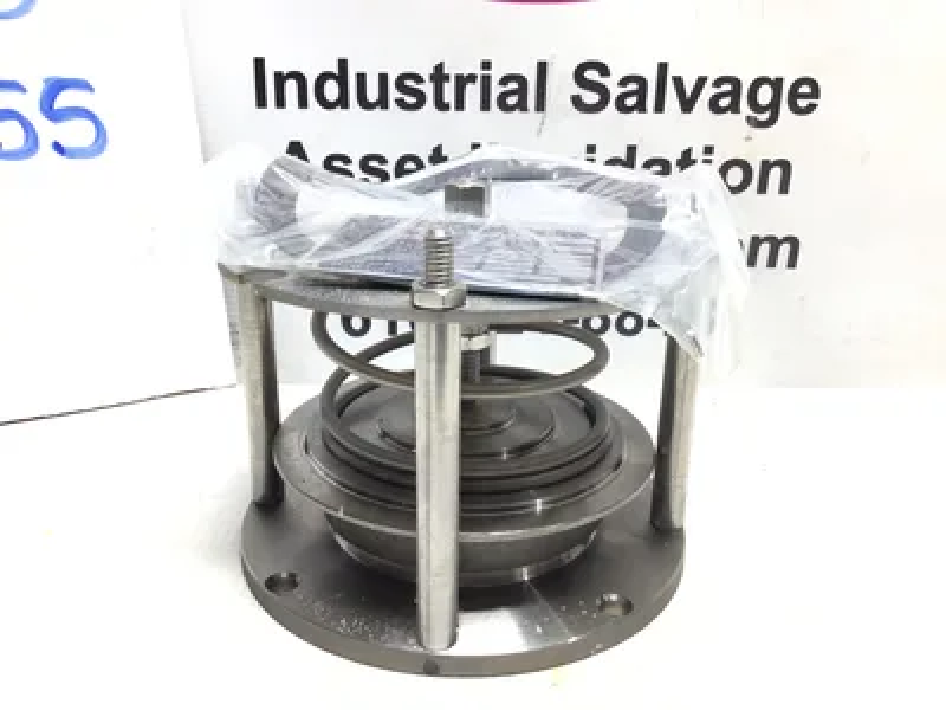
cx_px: 473
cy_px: 355
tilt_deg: -19.8
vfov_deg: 45.4
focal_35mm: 31
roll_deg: -1.7
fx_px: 847
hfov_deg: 58.4
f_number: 2.4
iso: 32
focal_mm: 3.3
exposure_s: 1/60
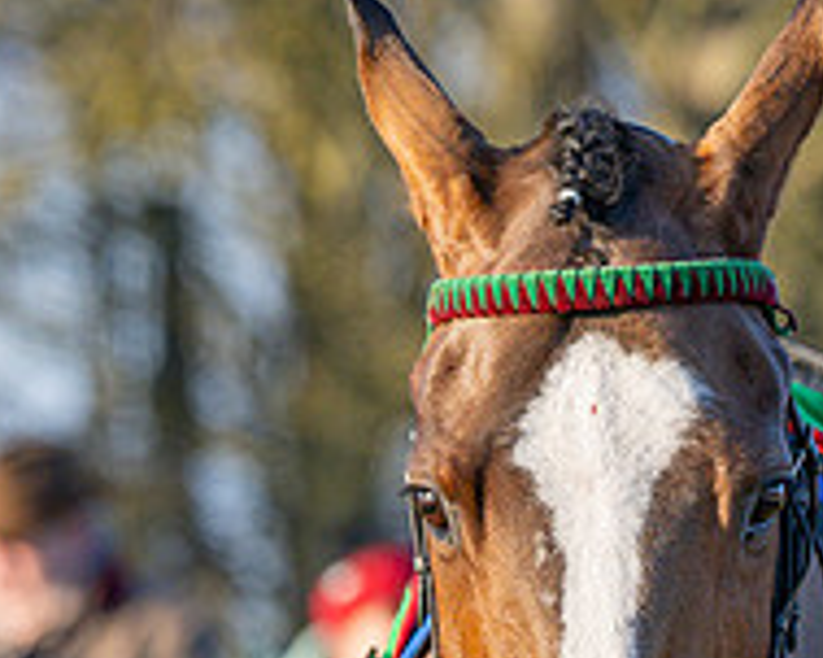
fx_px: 19890
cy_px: 822
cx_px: 833
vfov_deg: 1.9
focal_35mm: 817
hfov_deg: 2.4
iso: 400
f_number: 4
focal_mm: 150
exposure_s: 1/1000
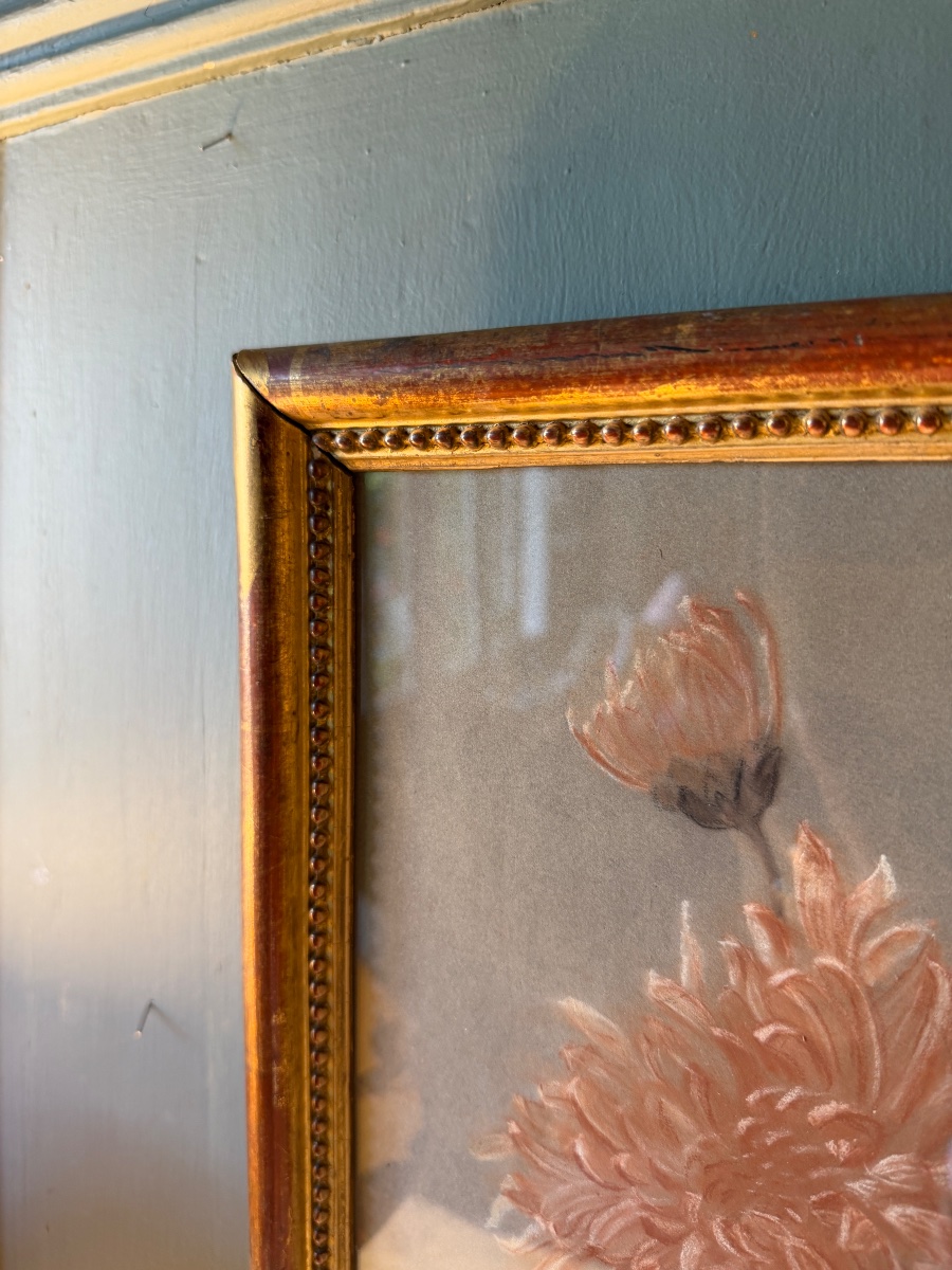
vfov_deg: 71.6
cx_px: 476
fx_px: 880
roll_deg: -2.0
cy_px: 635
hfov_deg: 56.8
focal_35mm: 24
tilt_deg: -3.5
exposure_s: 1/50
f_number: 1.78
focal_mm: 6.76
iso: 125
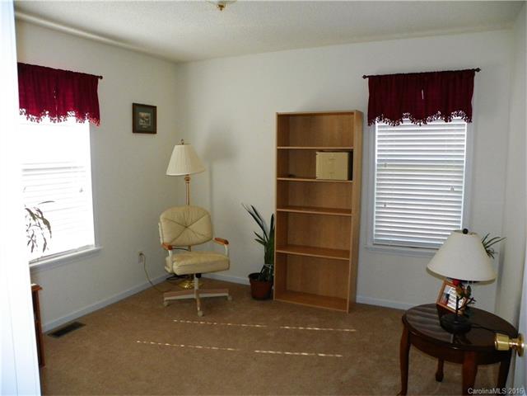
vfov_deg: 53.1
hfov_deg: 67.3
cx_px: 264
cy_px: 198
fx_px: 396
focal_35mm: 26
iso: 200
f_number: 2.8
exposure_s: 1/125
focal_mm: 4.6
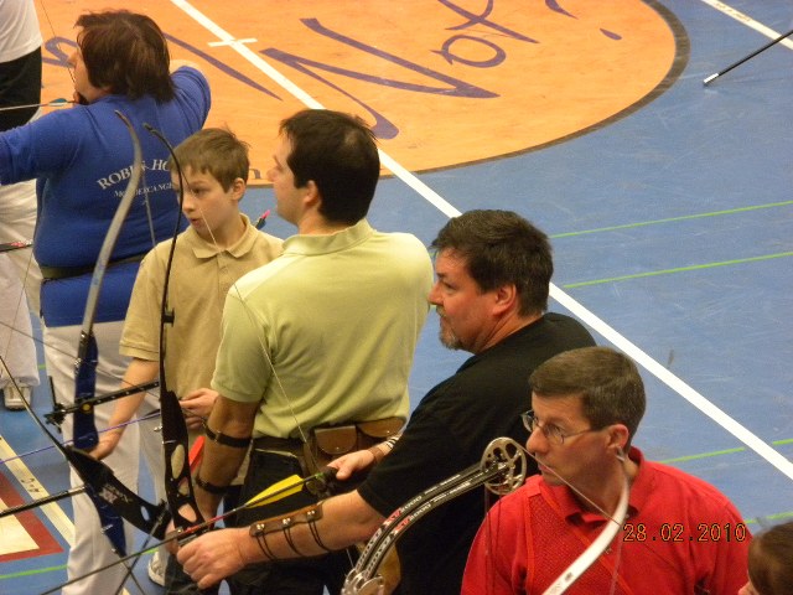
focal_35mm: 162
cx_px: 396
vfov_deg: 9.2
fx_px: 3711
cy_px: 298
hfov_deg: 12.2
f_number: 4.5
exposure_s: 1/19.4
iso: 400
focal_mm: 28.8
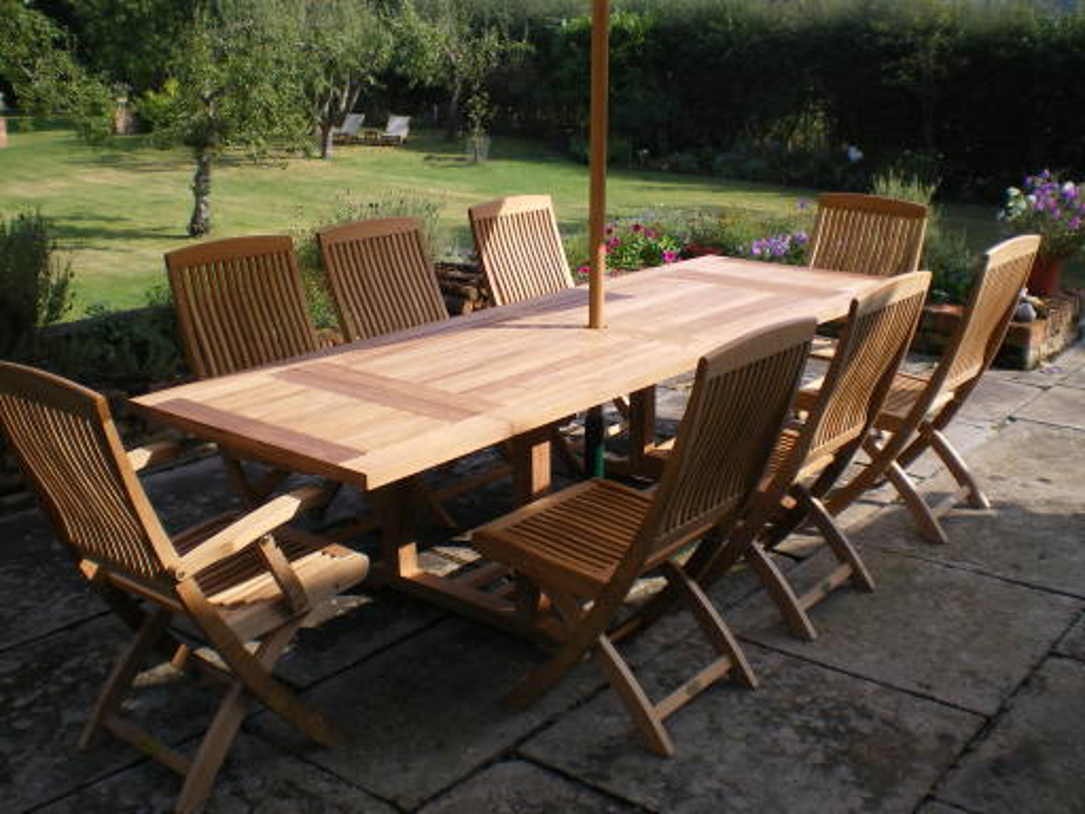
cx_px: 542
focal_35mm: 38
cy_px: 407
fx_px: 1191
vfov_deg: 37.7
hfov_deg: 49.0
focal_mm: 6.3
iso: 64
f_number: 4.6
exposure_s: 1/200
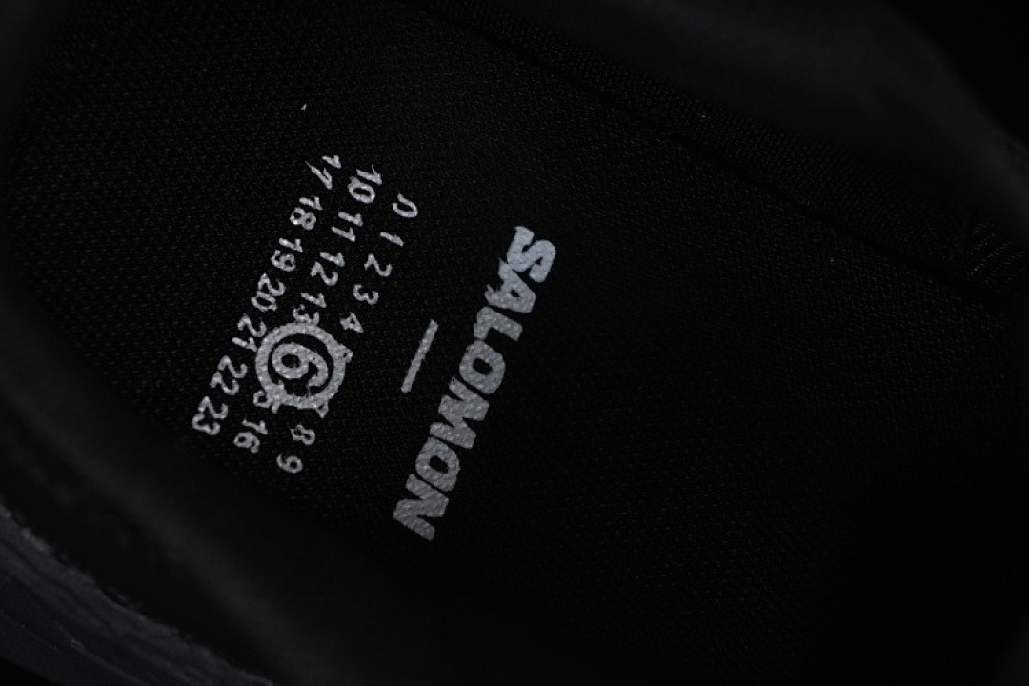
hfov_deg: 27.0
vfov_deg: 18.2
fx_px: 2144
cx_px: 514
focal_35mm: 75
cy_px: 343
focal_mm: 50
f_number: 6.3
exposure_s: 1/30
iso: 160
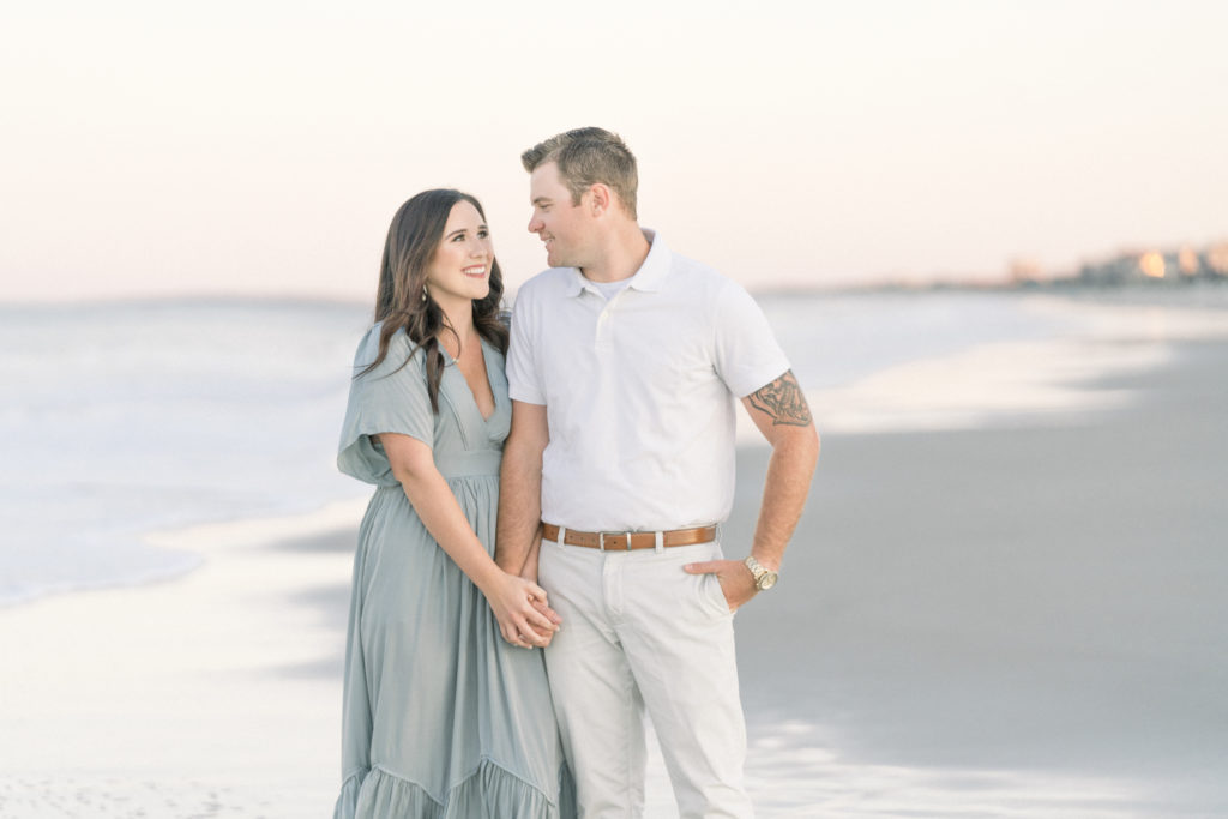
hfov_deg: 16.1
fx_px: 4332
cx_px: 614
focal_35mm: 127
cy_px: 410
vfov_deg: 10.8
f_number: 2.8
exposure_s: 1/800
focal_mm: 127
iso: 640
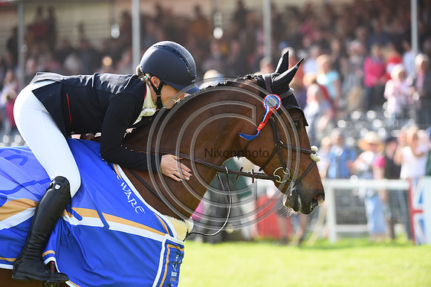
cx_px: 216
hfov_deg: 8.6
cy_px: 144
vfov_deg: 5.7
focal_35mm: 240
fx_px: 2872
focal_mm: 240
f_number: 5.6
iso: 1000
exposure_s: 1/1250
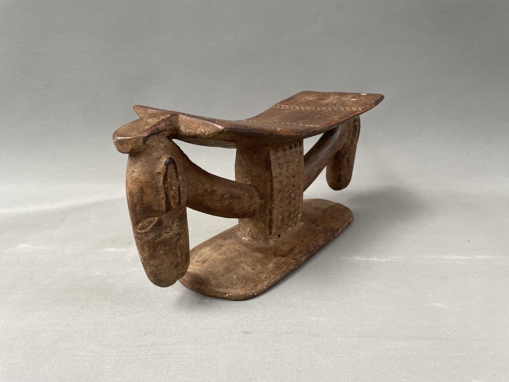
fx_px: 382
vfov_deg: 53.1
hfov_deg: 67.3
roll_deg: +1.2
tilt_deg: -19.2
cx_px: 254
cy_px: 191
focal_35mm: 26
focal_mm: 4.2
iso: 160
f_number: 1.6
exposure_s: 1/60
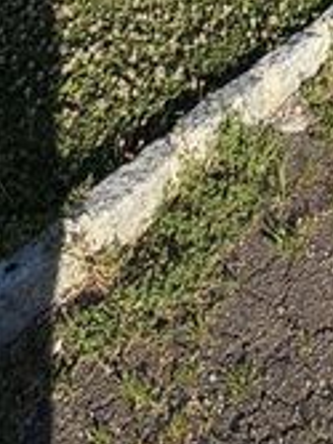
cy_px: -400
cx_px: 362
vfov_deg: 20.5
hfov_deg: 24.4
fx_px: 719
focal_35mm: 56
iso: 20
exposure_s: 1/841
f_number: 2.2
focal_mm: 2.22
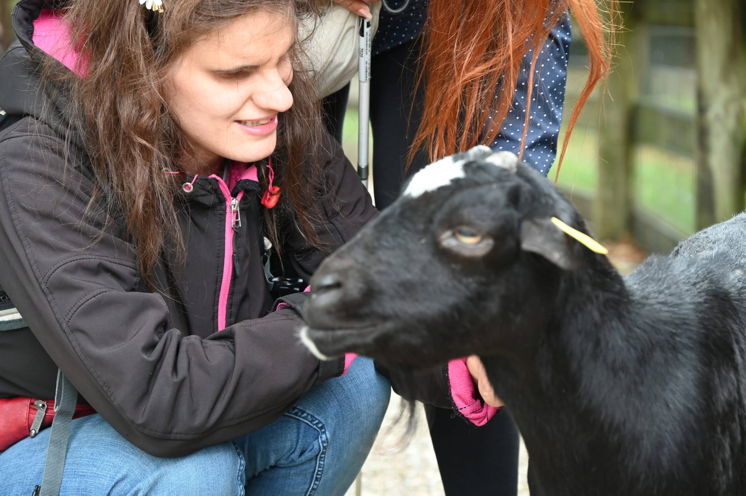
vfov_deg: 11.9
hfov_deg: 17.8
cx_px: 373
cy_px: 248
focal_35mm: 115
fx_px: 2381
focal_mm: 115
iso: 2000
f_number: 6.3
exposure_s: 1/125
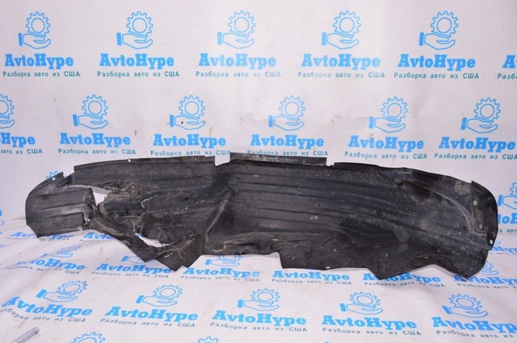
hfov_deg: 67.4
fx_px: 387
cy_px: 172
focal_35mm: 27
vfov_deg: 47.8
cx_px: 258
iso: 1600
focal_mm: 18
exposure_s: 1/160
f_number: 8
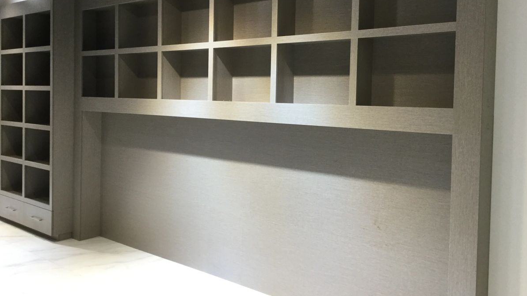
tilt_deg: -3.8
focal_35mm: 34
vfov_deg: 34.5
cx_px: 265
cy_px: 109
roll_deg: -1.0
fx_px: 475
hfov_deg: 58.0
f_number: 2.4
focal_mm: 3.3
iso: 32
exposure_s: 1/30
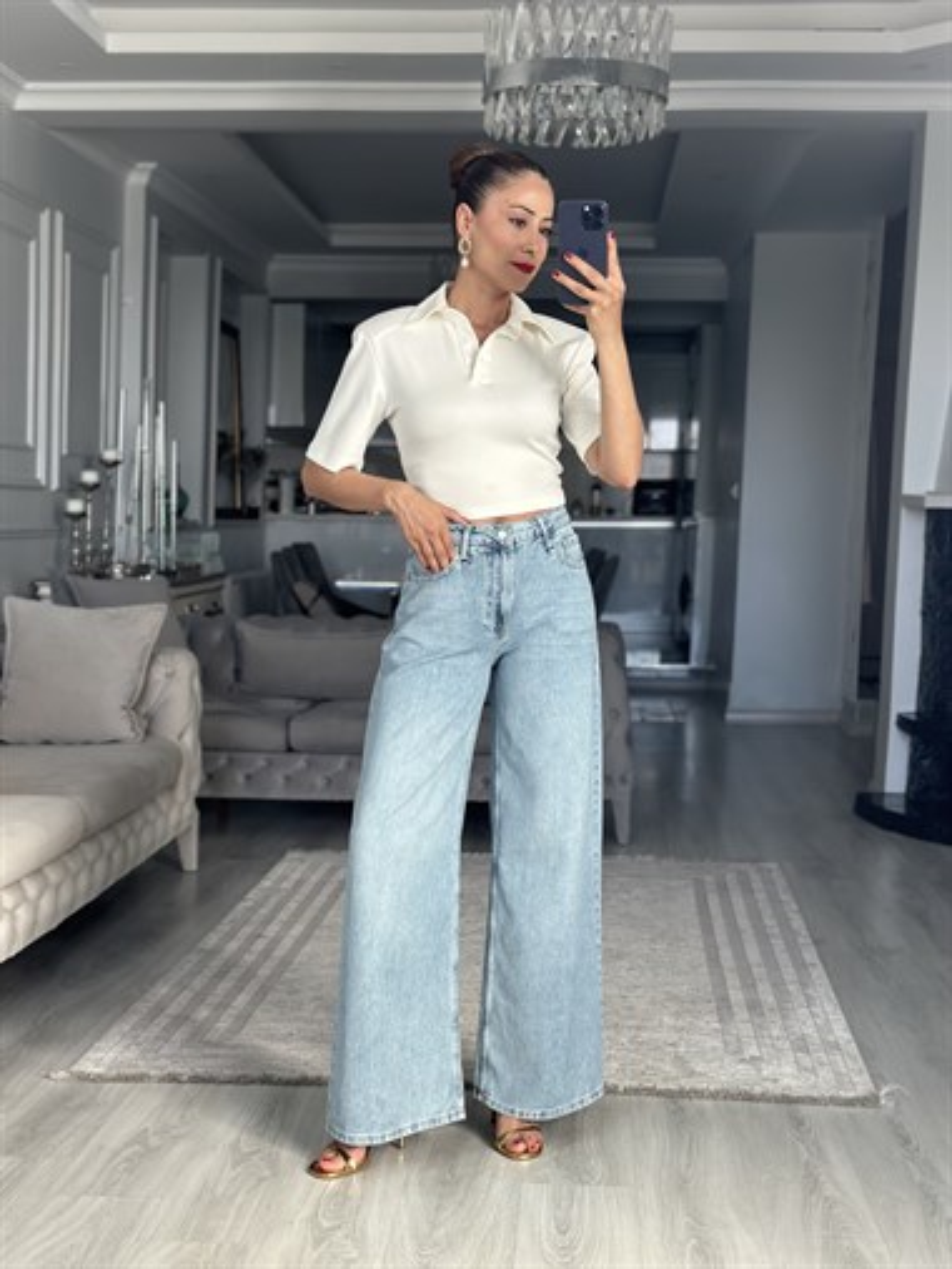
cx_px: 476
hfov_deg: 30.3
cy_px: 634
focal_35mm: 48
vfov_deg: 39.6
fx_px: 1759
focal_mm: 6.86
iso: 100
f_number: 1.78
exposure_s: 1/172
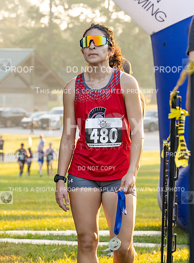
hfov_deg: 6.7
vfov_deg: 9.0
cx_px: 97
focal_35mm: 220
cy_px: 98
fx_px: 1662
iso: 1600
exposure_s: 1/800
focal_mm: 92
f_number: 5.6
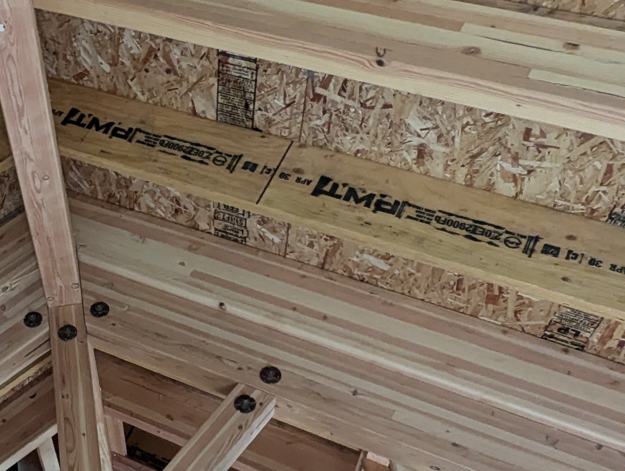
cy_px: 399
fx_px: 868
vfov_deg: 29.4
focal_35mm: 48
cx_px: 18
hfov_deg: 36.2
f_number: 2.2
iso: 361
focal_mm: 2.35
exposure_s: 1/185
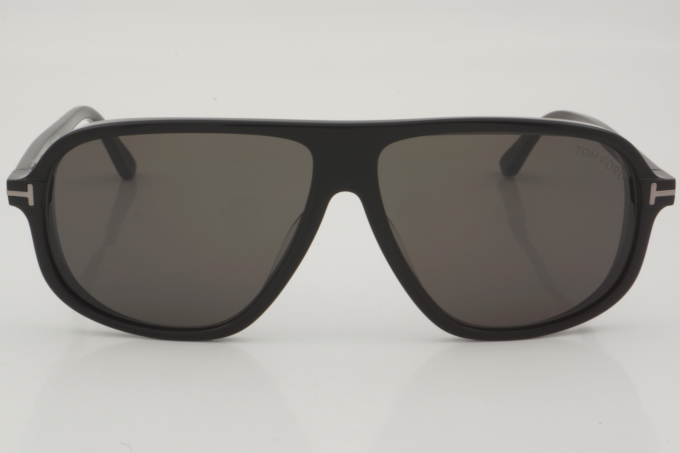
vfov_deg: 16.6
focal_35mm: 82
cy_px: 226
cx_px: 340
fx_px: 1558
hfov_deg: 24.6
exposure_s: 1/3
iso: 100
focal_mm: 55
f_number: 32
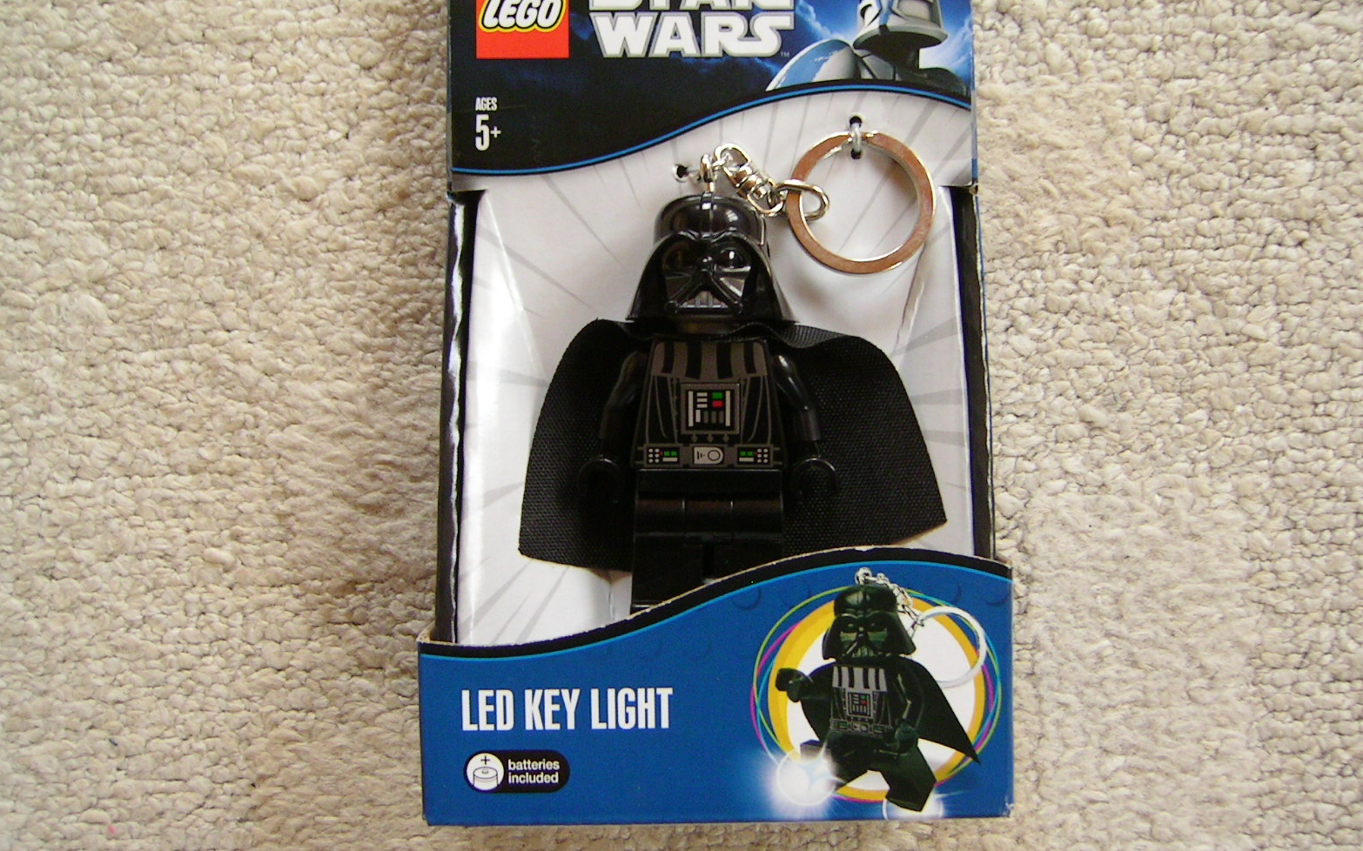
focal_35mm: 39
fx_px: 1448
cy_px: 398
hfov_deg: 50.4
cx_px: 692
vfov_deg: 32.7
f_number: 2.8
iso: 100
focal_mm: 5.6
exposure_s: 1/7
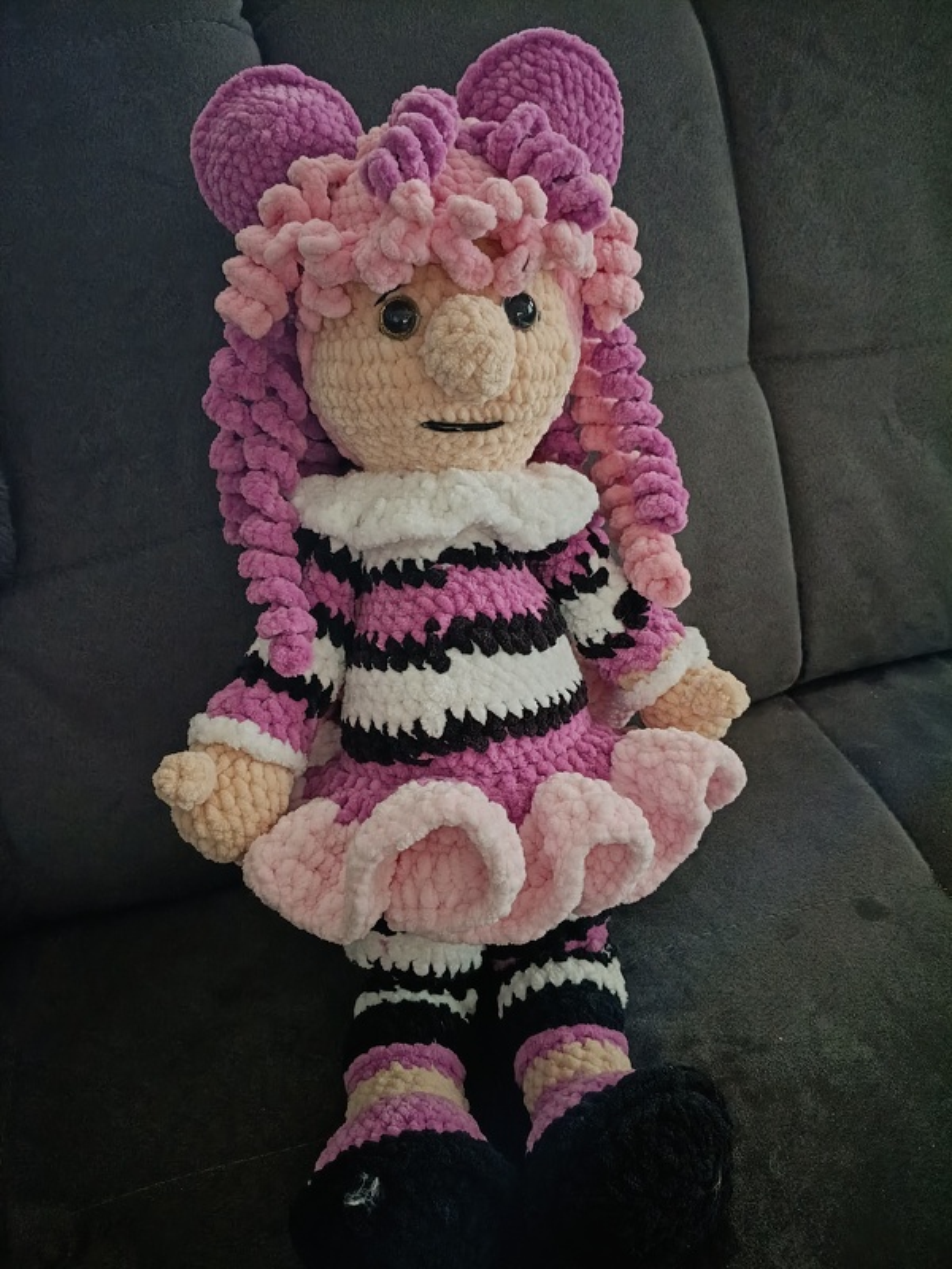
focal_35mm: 26
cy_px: 634
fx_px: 953
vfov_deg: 67.3
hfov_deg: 53.1
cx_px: 476
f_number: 1.8
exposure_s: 1/25
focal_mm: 4.81
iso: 4231
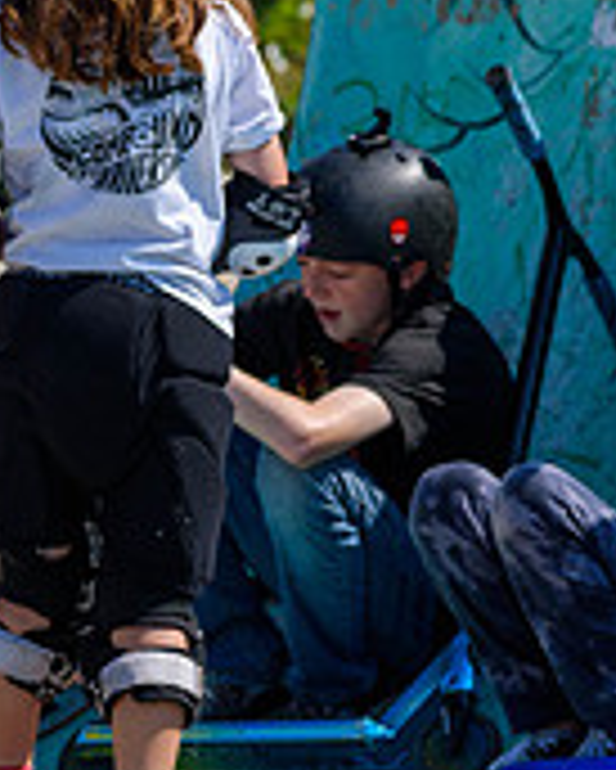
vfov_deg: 3.6
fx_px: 12250
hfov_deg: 2.9
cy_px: 374
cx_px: 81
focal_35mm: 538
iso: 250
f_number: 5.6
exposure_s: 1/2000
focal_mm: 145
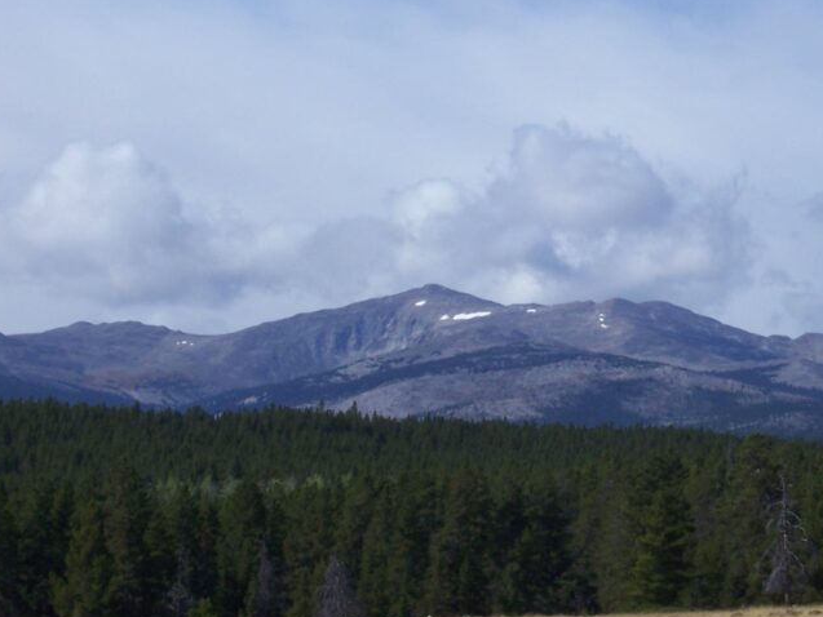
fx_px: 3900
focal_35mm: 164
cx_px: 565
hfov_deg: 12.0
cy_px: 262
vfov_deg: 9.1
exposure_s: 1/250
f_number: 9.5
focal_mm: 16.8
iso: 80
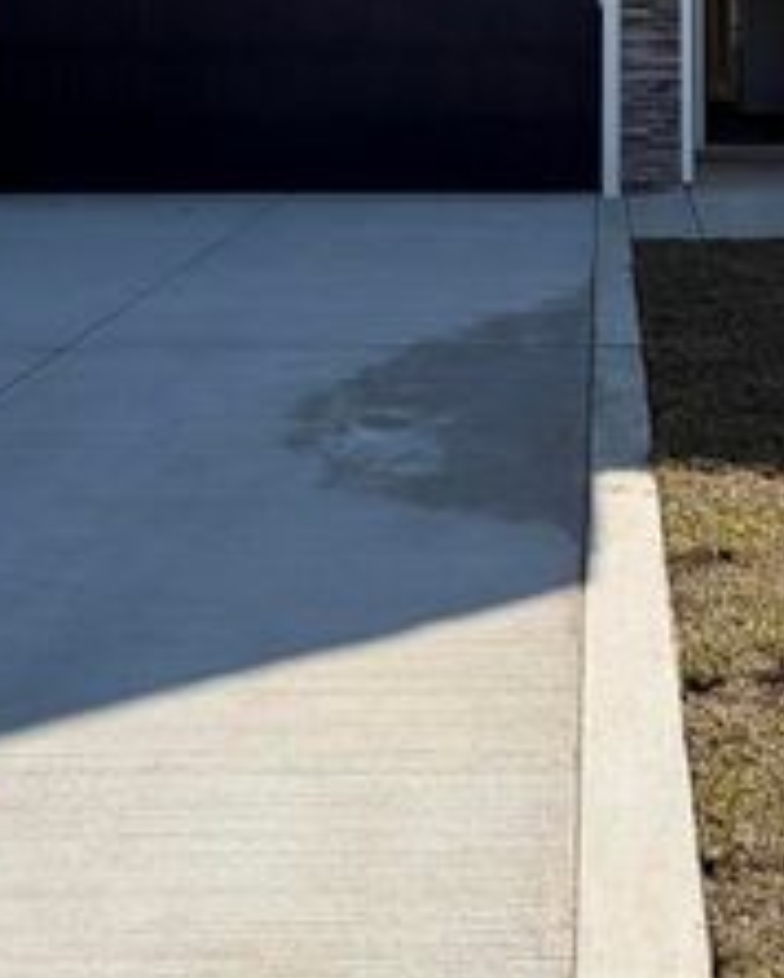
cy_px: -121
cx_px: 621
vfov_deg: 37.0
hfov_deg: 35.4
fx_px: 1188
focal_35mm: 41
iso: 64
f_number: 2.2
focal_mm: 2.22
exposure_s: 1/1748
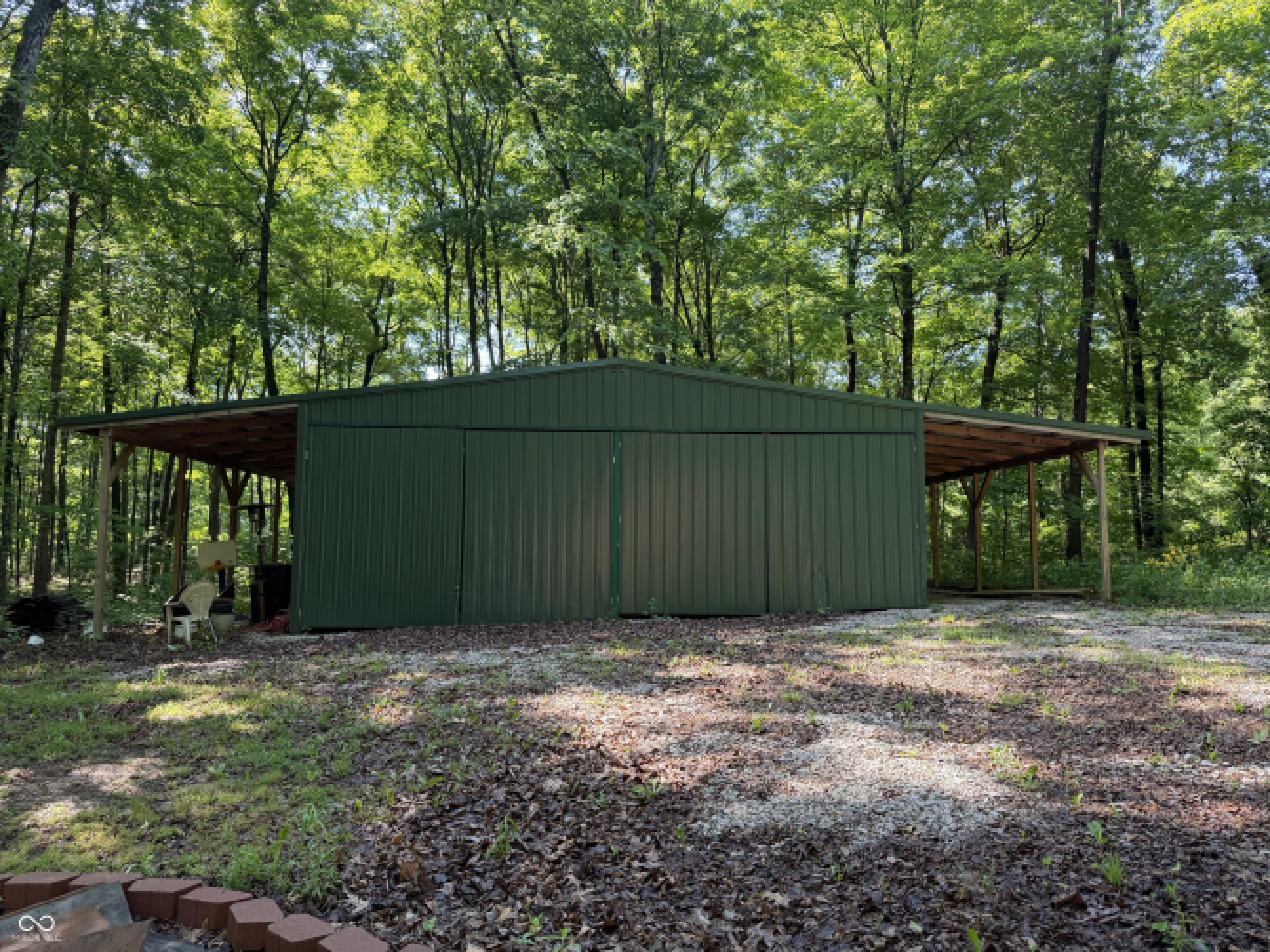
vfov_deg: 56.8
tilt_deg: +5.5
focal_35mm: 24
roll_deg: -0.4
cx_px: 635
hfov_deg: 71.6
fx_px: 880
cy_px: 476
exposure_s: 1/214
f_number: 1.78
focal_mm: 6.76
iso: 80
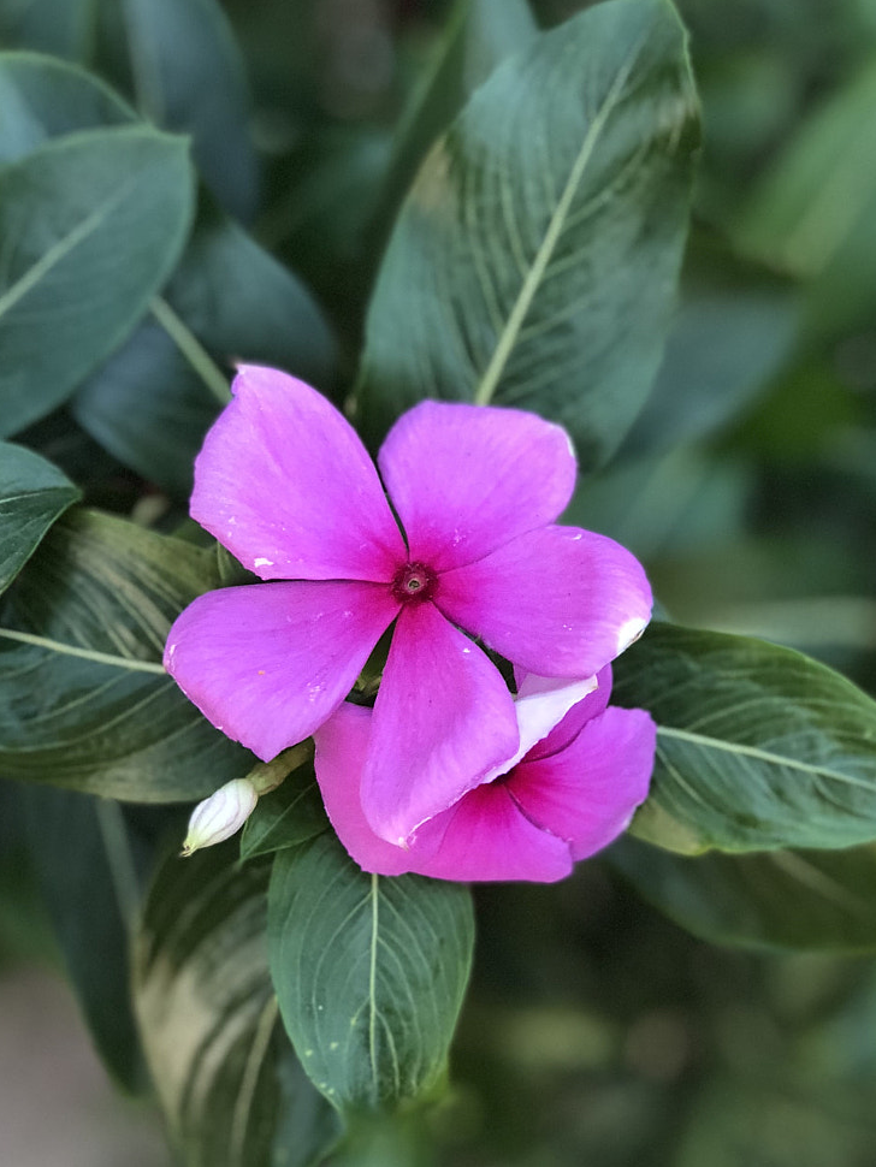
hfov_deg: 15.7
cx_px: 466
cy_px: 632
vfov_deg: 20.9
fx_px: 3170
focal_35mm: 94
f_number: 2.8
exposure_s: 1/100
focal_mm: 6.6
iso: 250
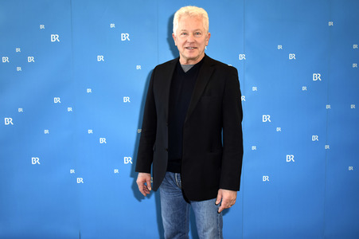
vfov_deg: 39.9
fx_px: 329
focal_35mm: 33
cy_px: 120
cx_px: 180
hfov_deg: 57.3
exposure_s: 1/160
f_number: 4.5
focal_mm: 22
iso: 640
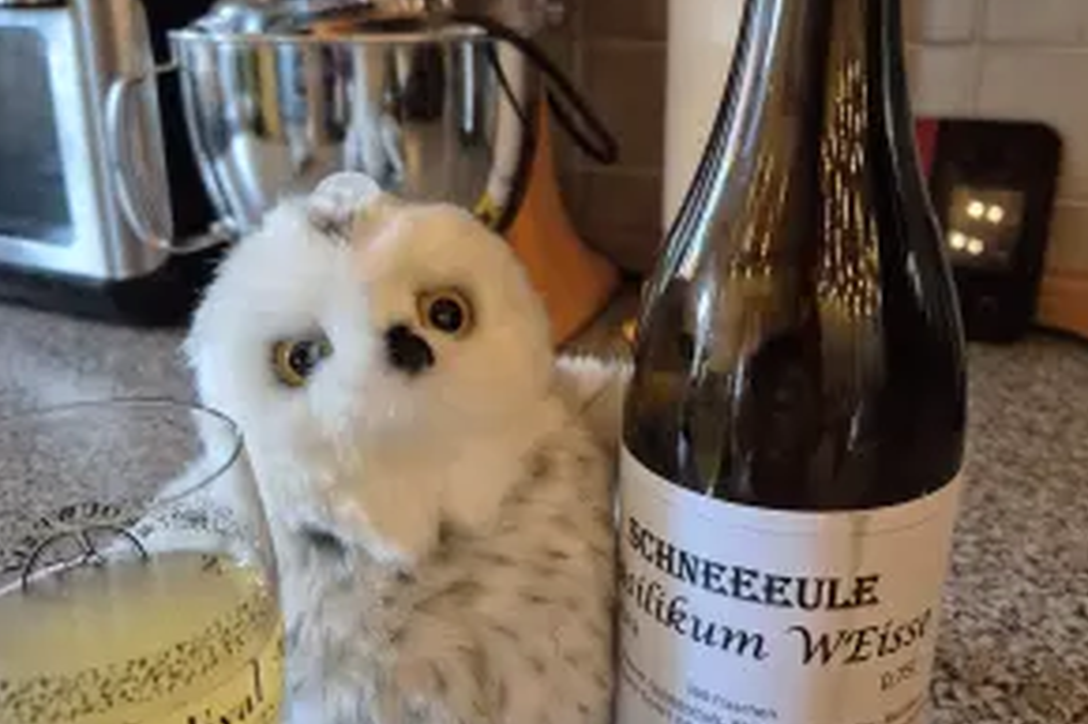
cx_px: 540
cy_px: 341
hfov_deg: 57.2
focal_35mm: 33
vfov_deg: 39.9
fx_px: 997
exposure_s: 1/100
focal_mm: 5.4
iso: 800
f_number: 1.8
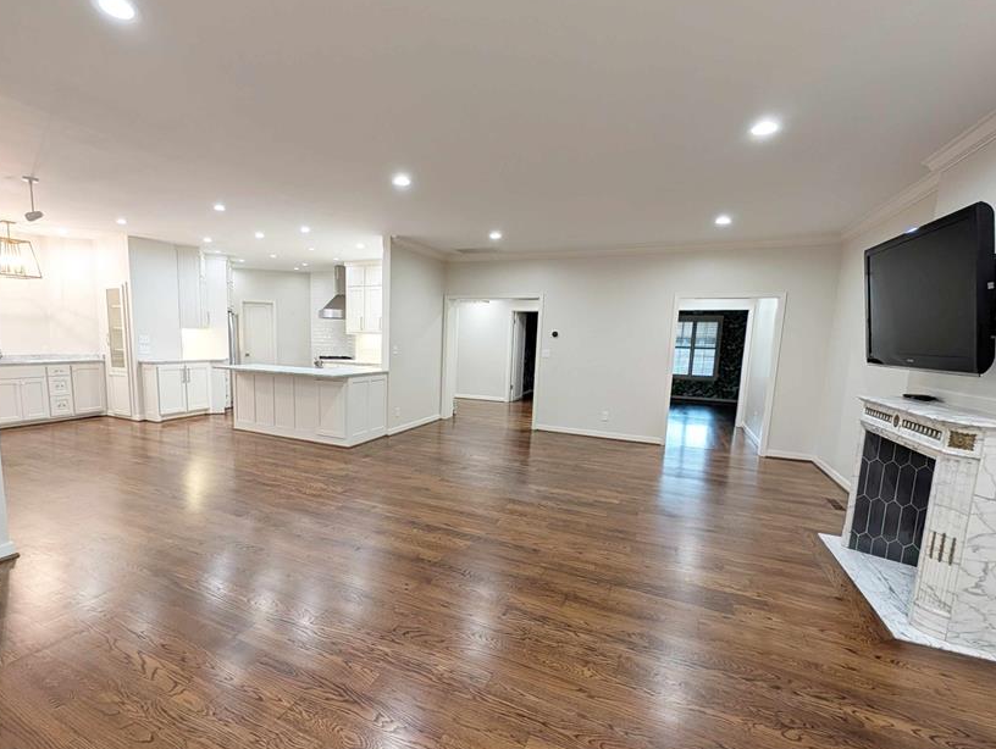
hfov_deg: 97.5
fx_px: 432
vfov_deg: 81.8
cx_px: 428
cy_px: 396
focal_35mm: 15
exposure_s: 1/40
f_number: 1.7
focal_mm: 2
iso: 62
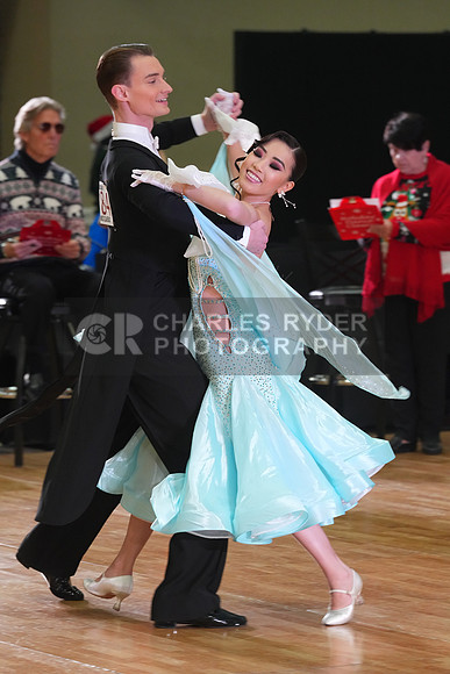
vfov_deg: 10.3
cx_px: 225
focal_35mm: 200
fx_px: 3747
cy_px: 337
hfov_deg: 6.9
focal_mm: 200
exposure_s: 1/200
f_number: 6.3
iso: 4000
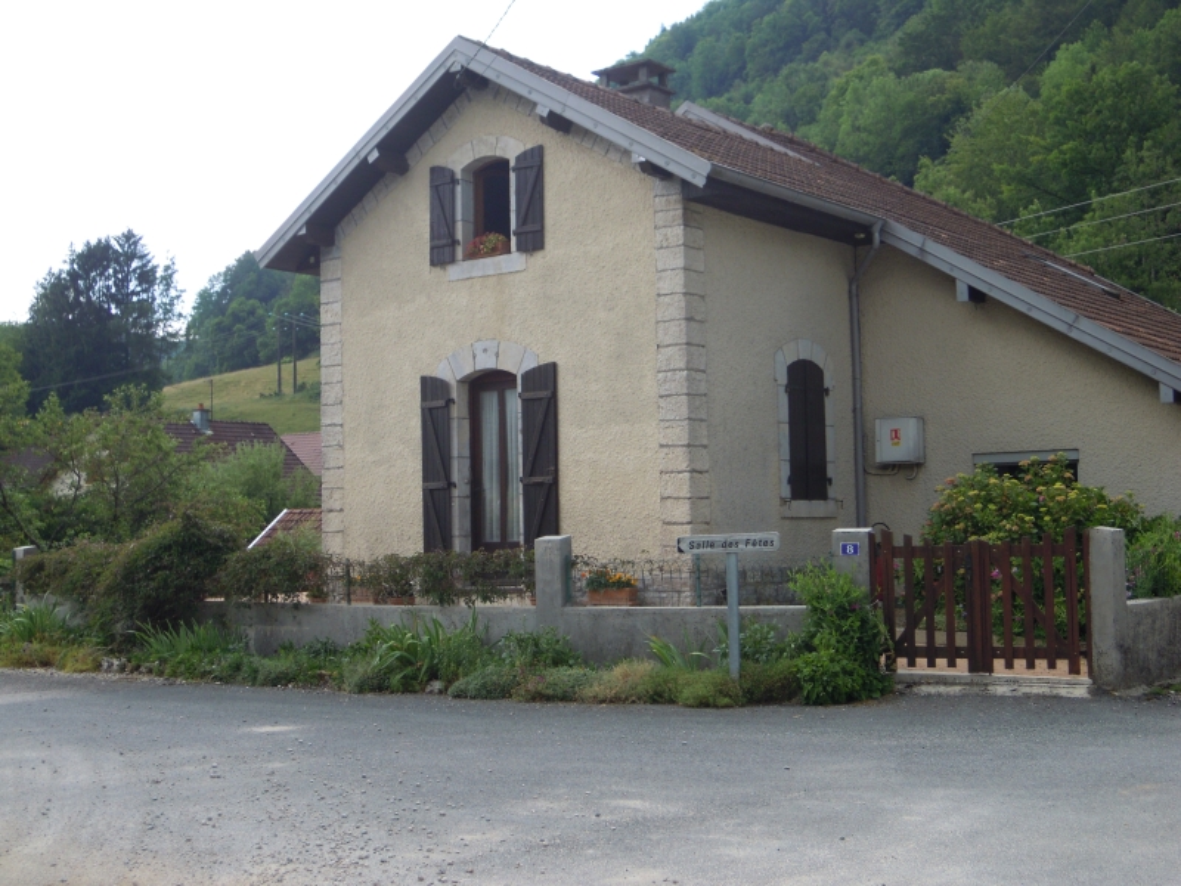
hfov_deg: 41.2
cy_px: 443
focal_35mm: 46
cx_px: 590
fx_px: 1569
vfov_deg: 31.5
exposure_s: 1/250
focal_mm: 8.3
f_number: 3.4
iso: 100
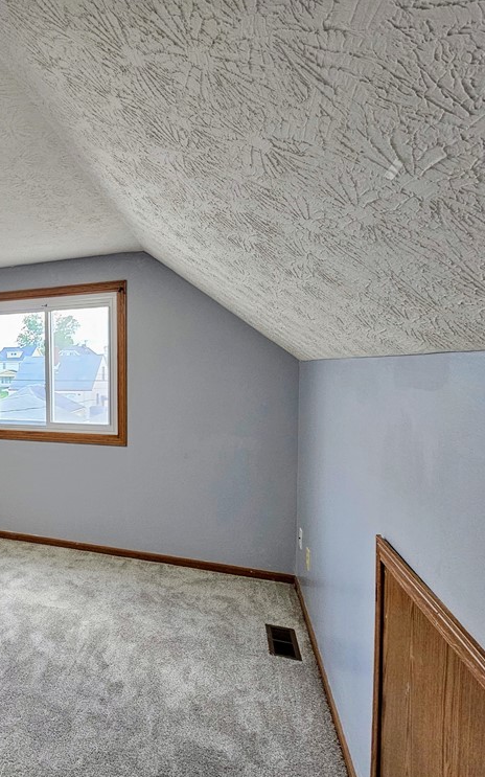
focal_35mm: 19
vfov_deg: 88.0
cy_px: 397
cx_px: 33
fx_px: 402
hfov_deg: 53.1
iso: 320
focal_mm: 2.2
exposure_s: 1/60
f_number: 2.2
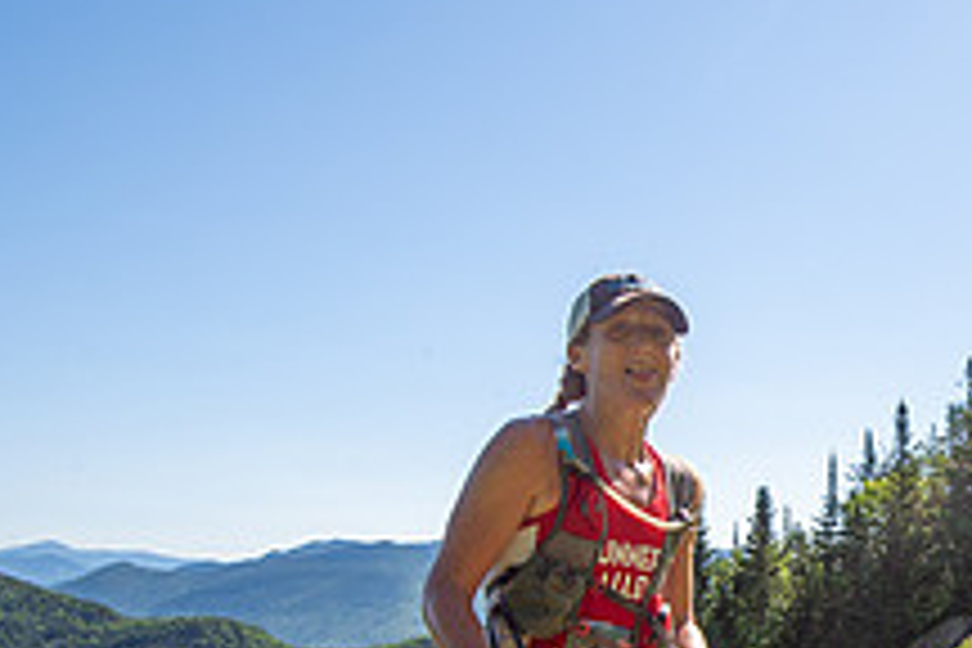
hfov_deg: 40.9
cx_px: 922
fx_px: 1161
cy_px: 603
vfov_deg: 29.7
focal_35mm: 43
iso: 100
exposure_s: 1/500
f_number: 5
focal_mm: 16
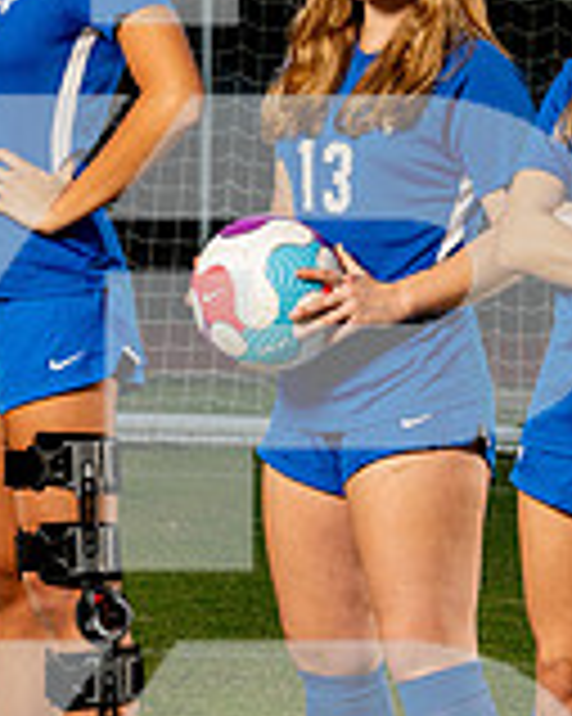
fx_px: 3559
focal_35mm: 168
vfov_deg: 11.5
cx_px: 18
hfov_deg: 9.1
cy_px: 335
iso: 500
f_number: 8
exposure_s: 1/250
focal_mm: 49
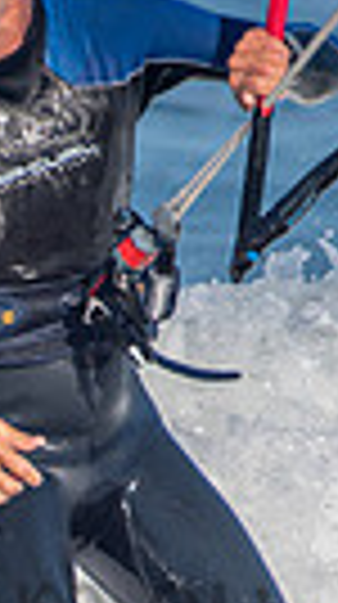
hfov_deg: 0.5
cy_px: 565
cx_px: -207
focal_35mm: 2266
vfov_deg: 1.0
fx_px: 36242
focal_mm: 500
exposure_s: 1/800
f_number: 6.3
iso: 64
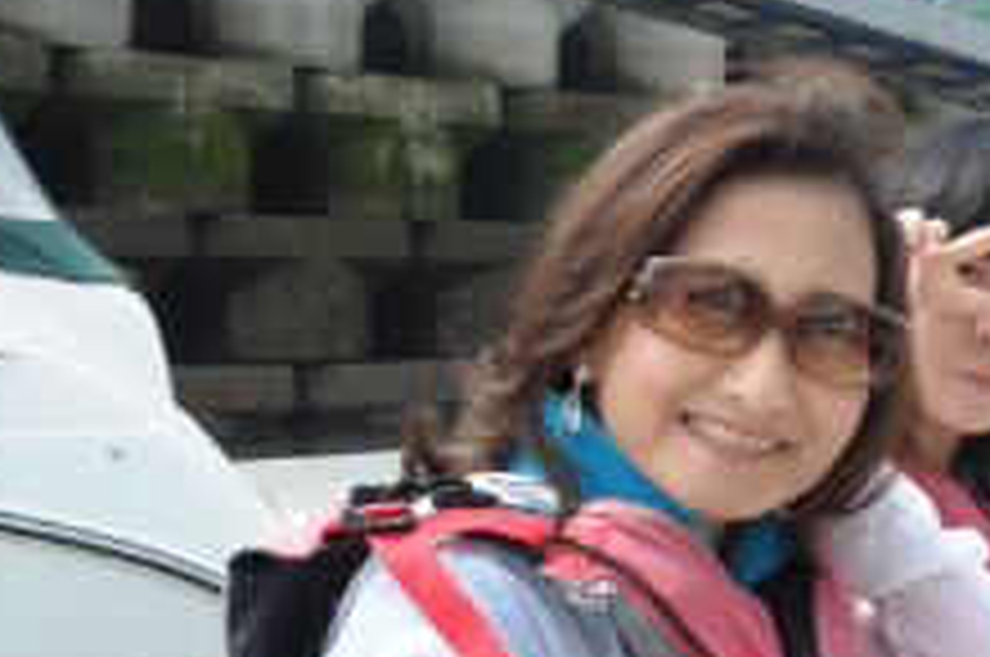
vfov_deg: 19.0
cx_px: 652
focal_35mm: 71
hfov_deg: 28.3
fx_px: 1950
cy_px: 457
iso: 320
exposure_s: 1/125
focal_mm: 26
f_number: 16
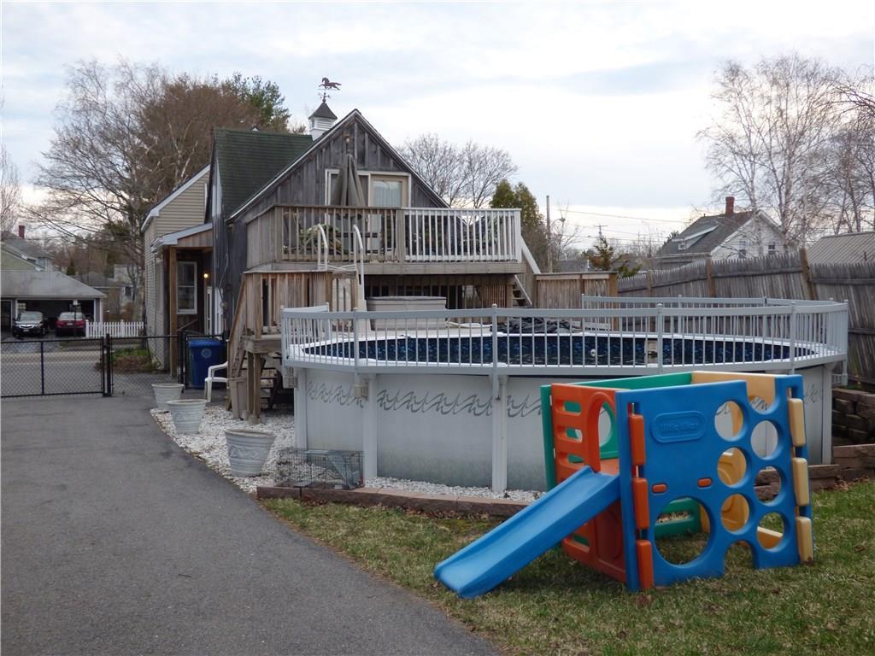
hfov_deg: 47.9
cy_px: 328
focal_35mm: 39
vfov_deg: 36.8
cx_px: 438
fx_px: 986
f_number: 3.5
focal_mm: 6.8
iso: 100
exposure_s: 1/80
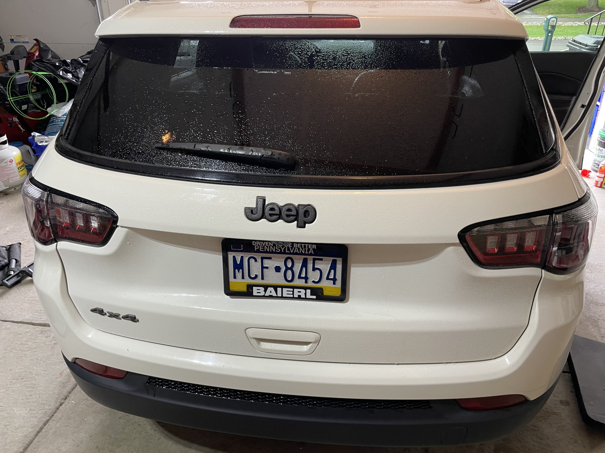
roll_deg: -0.5
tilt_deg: -28.4
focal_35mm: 26
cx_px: 302
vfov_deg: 53.1
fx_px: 454
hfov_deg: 67.3
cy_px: 226
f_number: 1.6
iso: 100
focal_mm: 4.2
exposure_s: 1/60
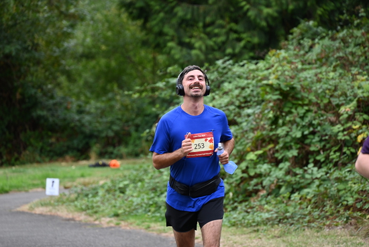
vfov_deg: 6.9
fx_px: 2050
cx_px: 184
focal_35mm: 200
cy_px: 124
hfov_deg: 10.3
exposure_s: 1/320
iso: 400
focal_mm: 200
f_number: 6.3
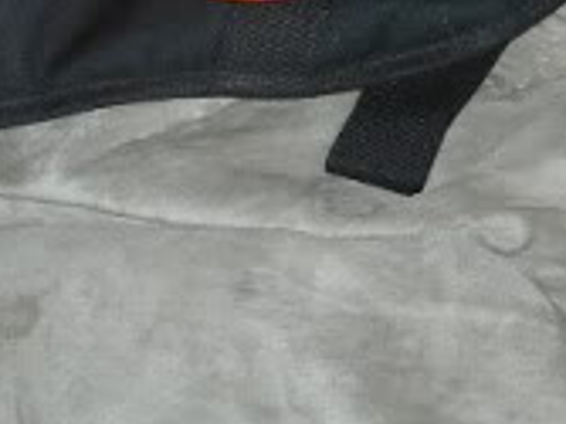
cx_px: 641
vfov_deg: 8.6
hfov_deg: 11.6
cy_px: -207
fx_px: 2745
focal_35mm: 168
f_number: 2.8
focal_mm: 5.7
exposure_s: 1/60
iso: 200
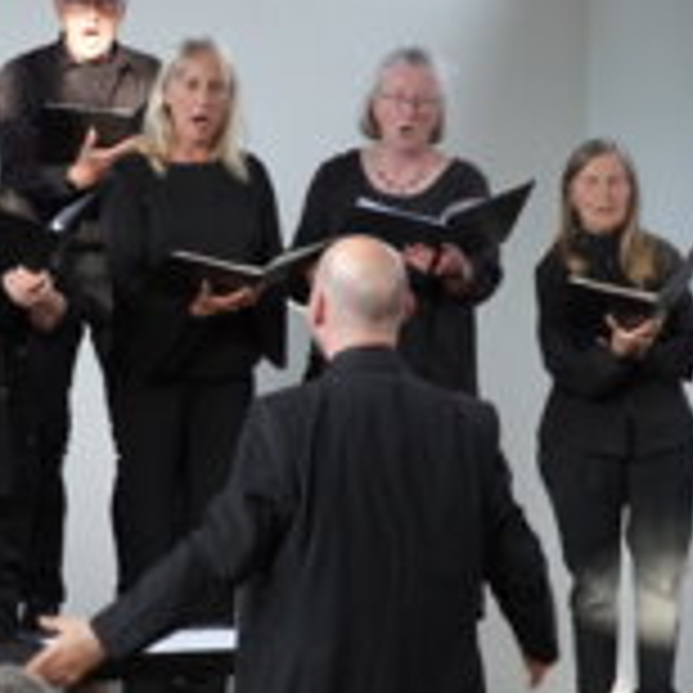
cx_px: -189
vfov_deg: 8.7
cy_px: 376
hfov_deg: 8.5
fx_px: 4578
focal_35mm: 202
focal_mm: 61
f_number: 5.6
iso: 4000
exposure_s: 1/160
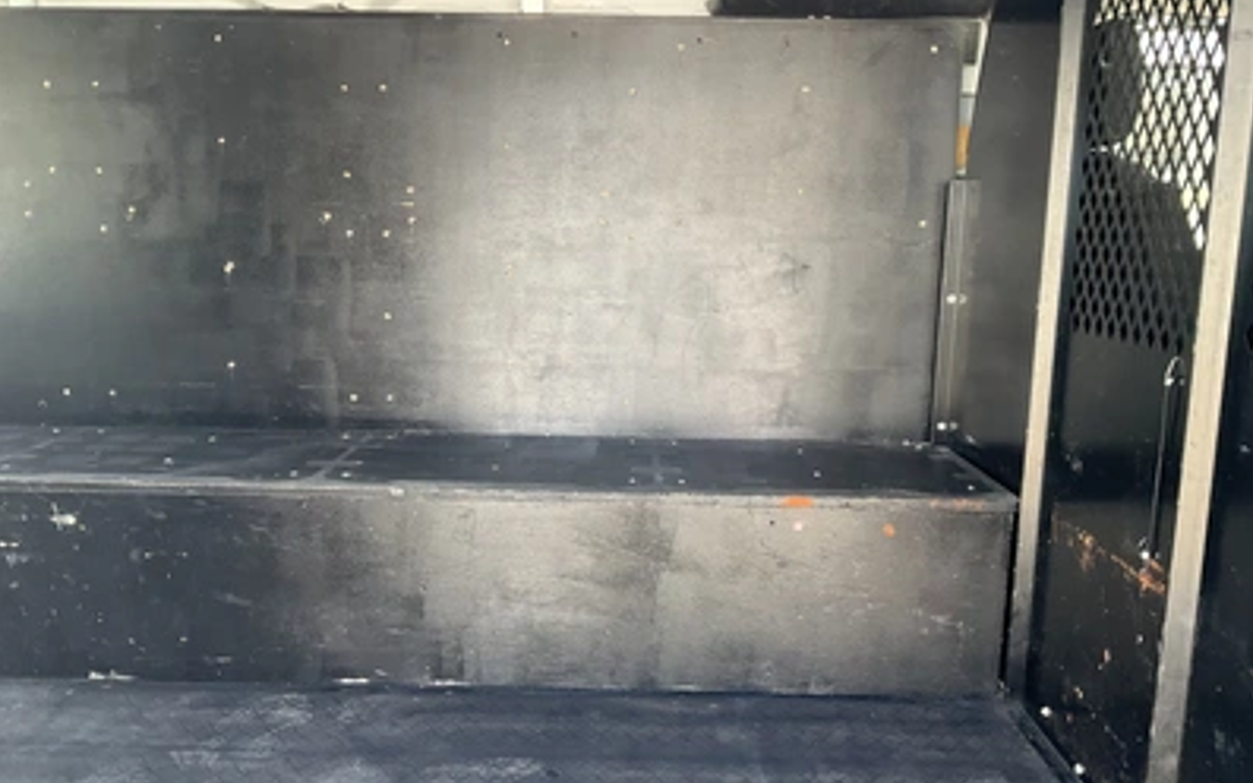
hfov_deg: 61.2
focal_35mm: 31
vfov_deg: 40.6
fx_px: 1058
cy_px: 423
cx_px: 628
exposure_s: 1/122
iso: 50
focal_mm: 3
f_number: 1.8
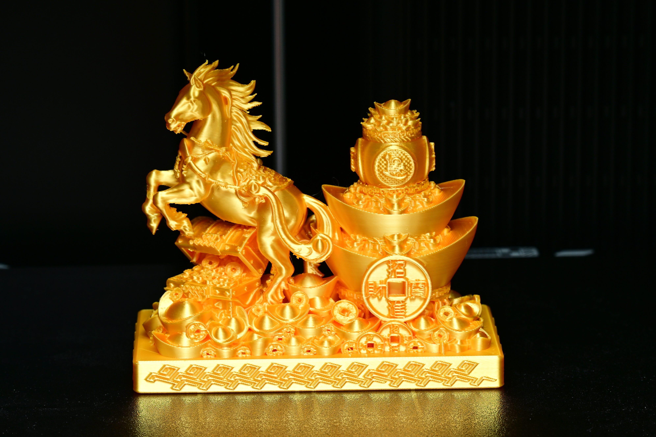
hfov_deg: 12.6
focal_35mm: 163
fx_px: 2970
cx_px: 328
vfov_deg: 8.4
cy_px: 218
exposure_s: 1/203
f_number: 8
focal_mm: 109
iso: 125
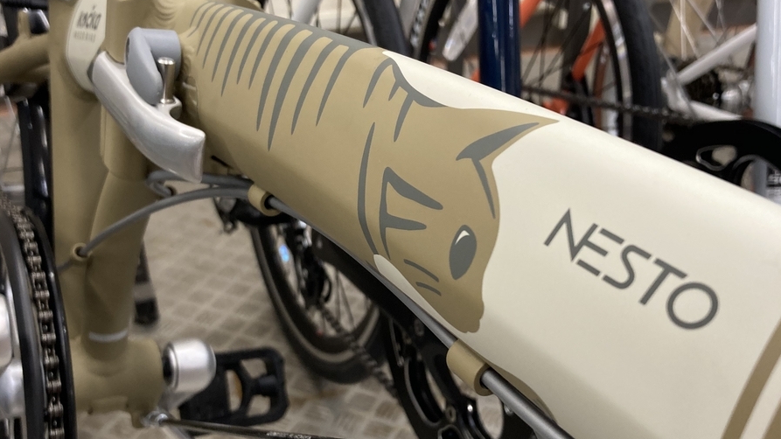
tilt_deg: -30.0
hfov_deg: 49.4
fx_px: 849
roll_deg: -1.7
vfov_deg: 29.0
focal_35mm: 41
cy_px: 251
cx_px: 393
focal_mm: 3.99
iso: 100
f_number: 1.8
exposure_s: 1/50
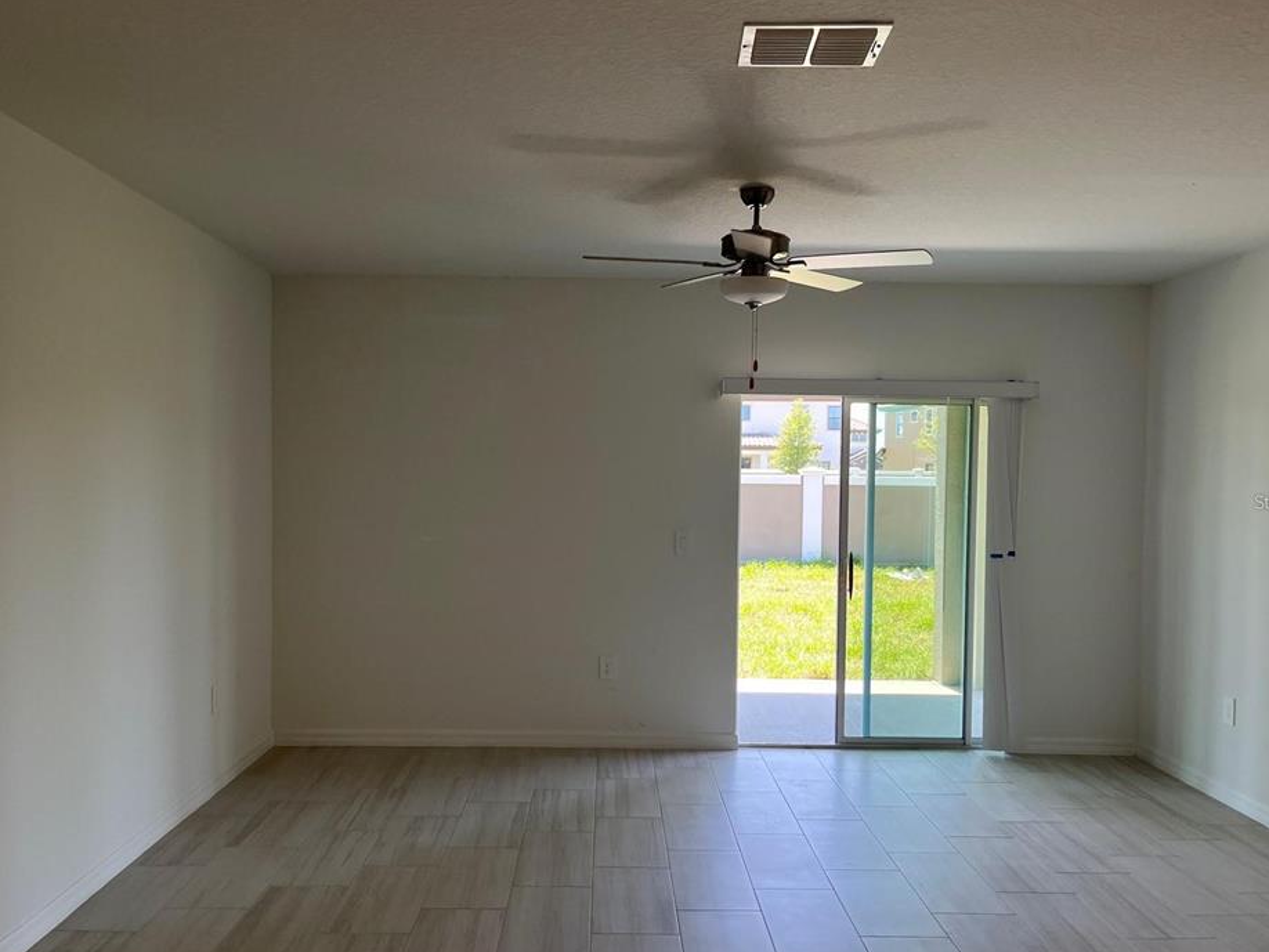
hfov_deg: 61.6
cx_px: 630
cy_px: 502
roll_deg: -0.8
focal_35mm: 29
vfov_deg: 48.2
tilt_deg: -1.7
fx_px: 1063
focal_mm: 5.1
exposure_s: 1/162
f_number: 1.6
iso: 50
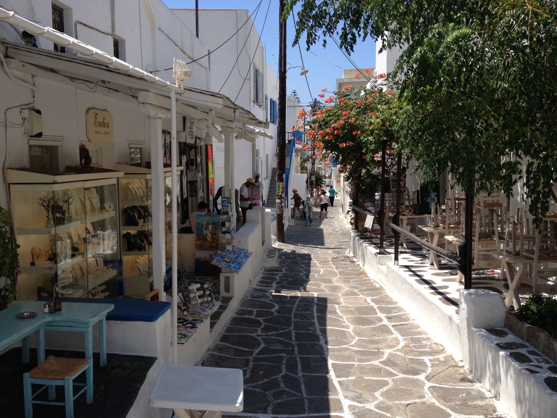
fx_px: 563
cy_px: 209
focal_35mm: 35
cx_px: 278
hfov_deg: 52.6
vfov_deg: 40.7
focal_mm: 4.28
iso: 50
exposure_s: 1/1493
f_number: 2.4
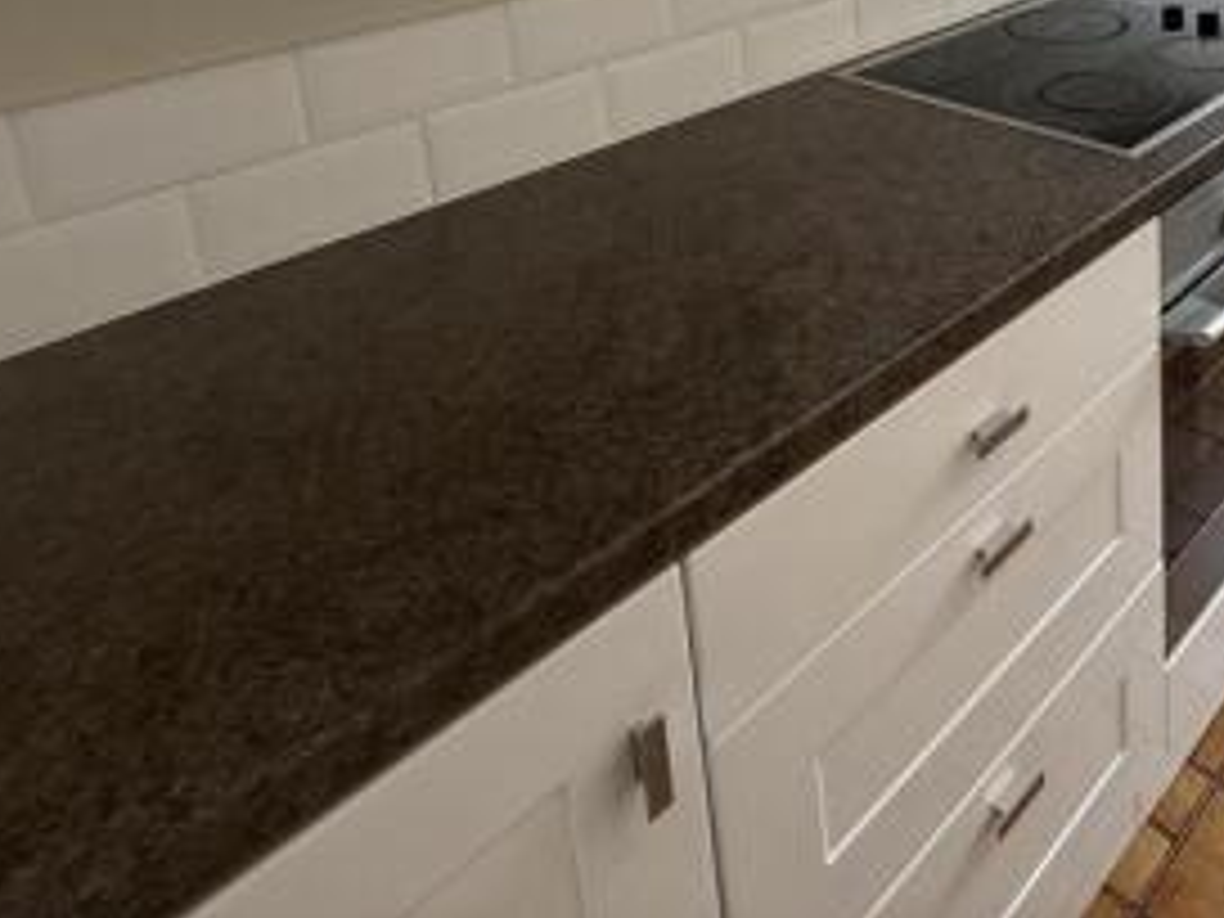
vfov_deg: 39.4
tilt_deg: -10.1
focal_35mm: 30
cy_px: -61
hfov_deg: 54.7
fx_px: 1061
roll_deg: +2.0
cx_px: 1024
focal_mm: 2.22
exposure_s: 1/100
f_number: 2.2
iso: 125
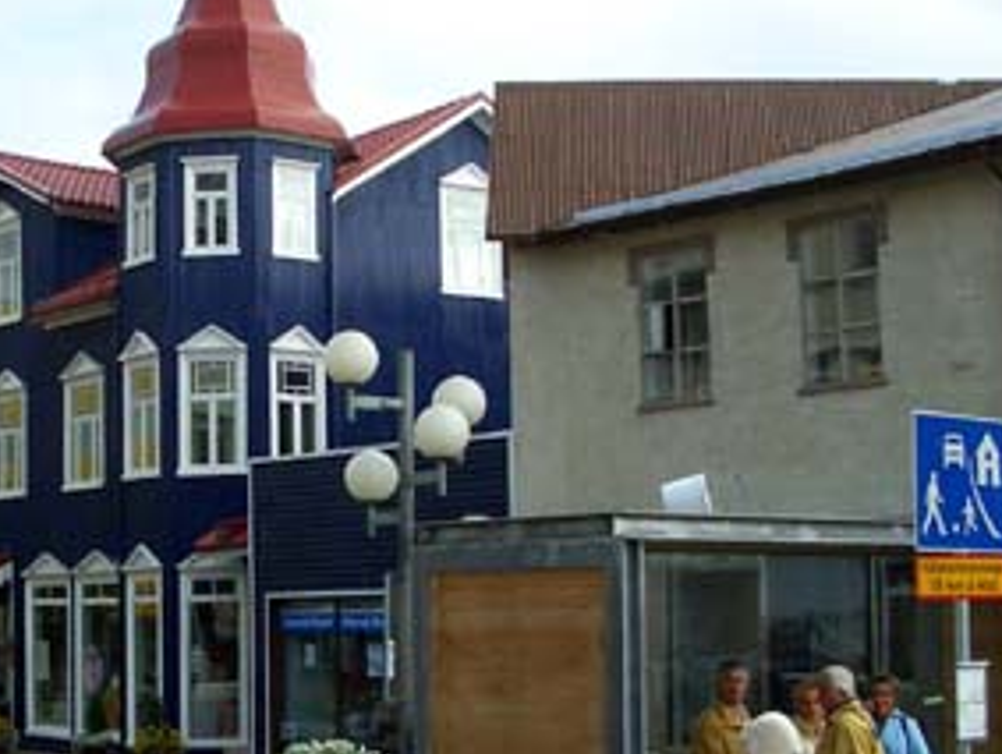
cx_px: 258
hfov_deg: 28.1
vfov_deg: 21.6
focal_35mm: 68
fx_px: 1971
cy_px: 469
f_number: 4.3
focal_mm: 5.8
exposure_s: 1/250
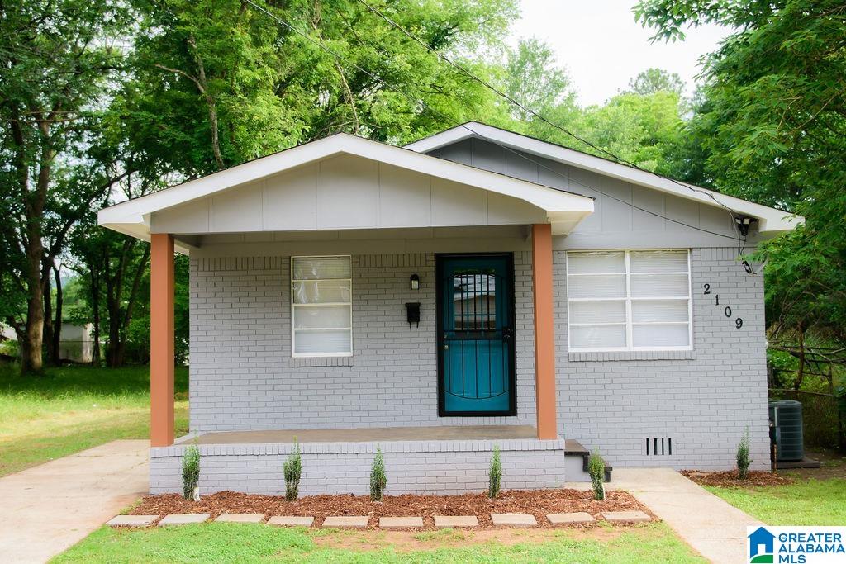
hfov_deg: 46.4
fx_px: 987
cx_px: 423
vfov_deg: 31.9
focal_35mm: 42
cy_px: 282
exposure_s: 1/500
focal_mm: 28
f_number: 2.8
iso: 100
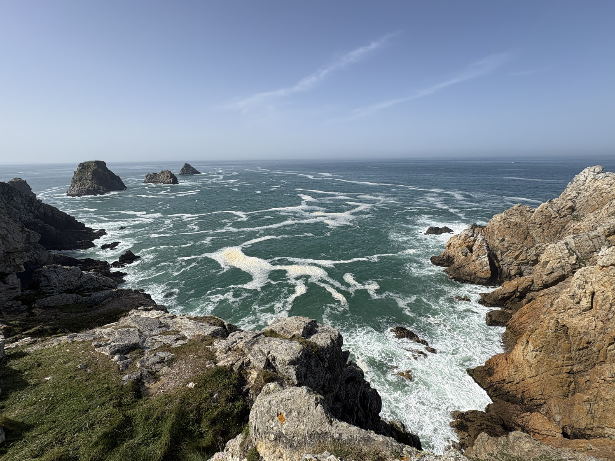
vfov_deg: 81.7
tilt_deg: -17.4
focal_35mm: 15
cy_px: 242
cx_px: 300
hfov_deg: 98.1
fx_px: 267
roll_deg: +0.9
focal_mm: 2.22
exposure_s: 1/2874
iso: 50
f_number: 2.2
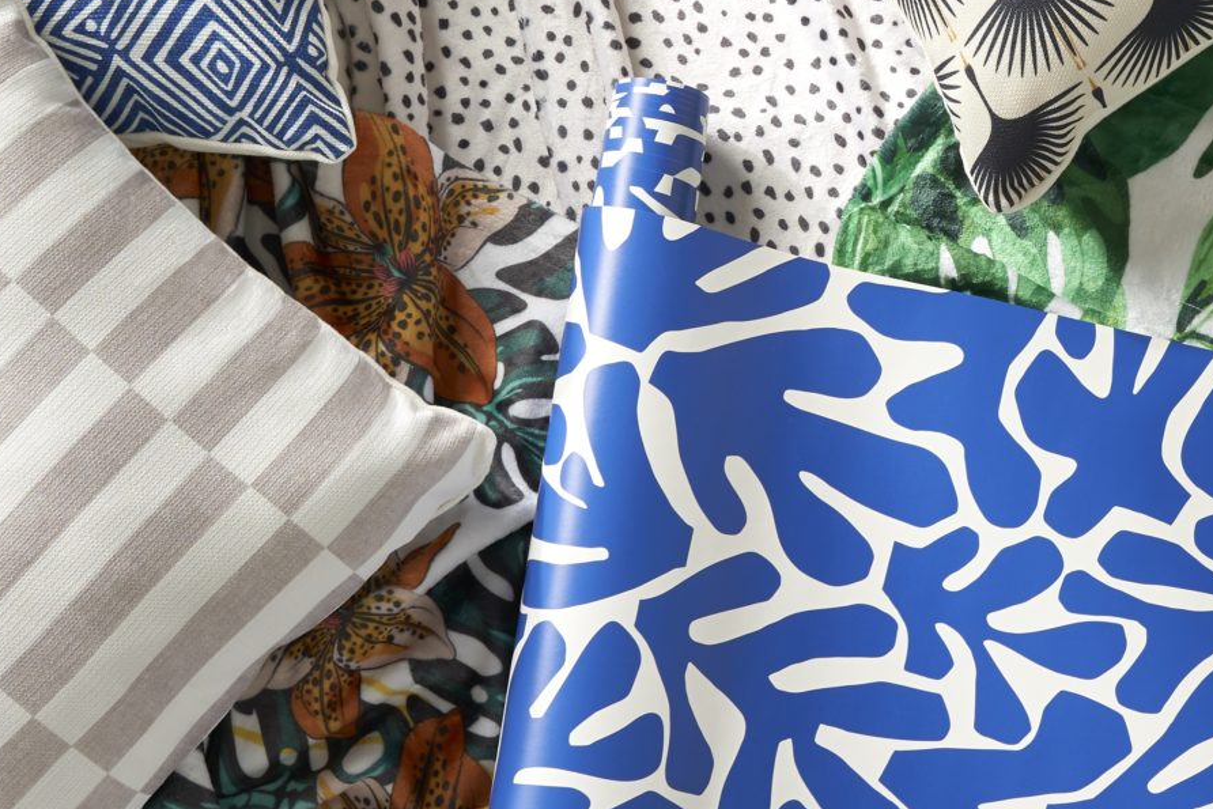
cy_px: 77
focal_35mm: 109
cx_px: 1025
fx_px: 3673
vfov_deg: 12.5
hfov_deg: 18.5
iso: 100
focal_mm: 38
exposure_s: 1/250
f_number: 8
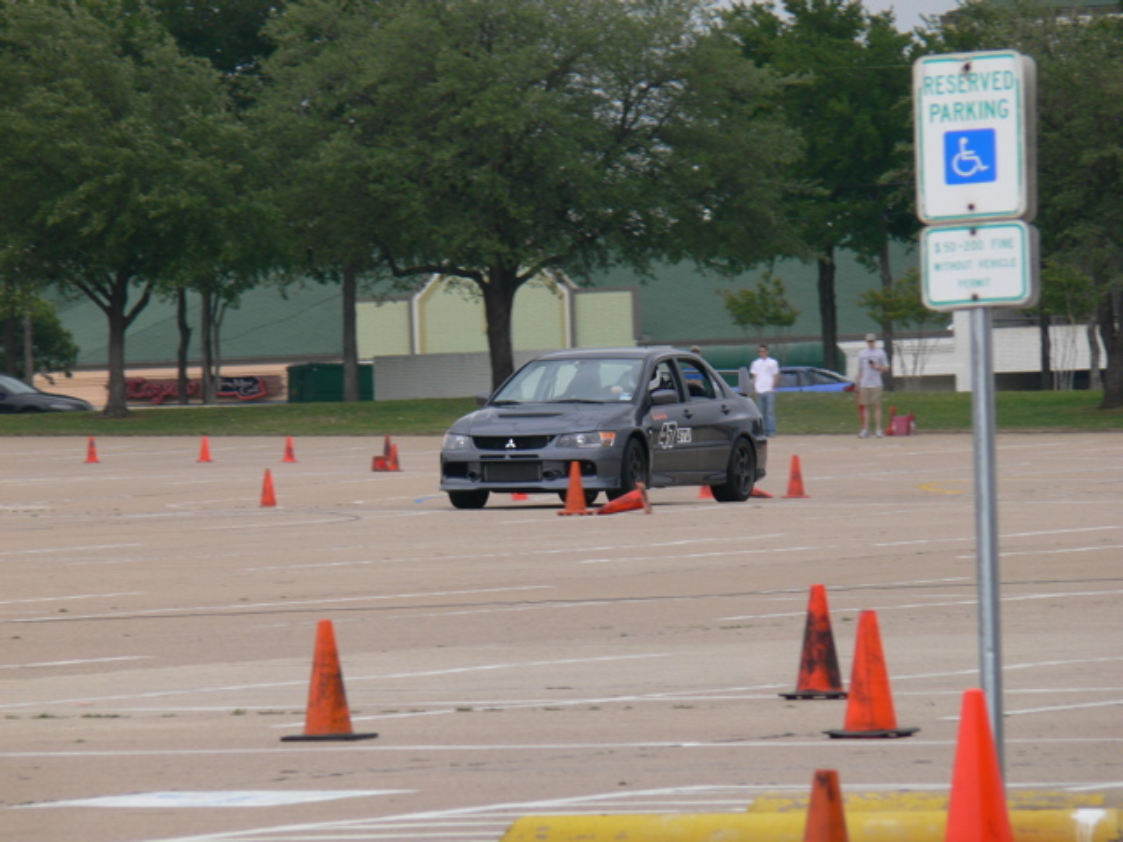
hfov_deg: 4.7
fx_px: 13625
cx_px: 562
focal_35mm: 420
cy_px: 421
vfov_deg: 3.5
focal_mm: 88.8
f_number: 5.6
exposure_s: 1/320
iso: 80
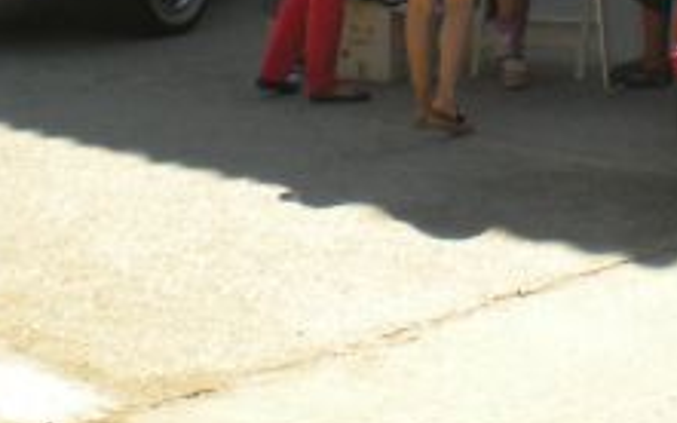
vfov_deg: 8.6
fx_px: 2693
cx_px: 603
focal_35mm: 146
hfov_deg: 14.2
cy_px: -356
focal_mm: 6.3
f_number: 4.6
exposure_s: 1/253
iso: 64
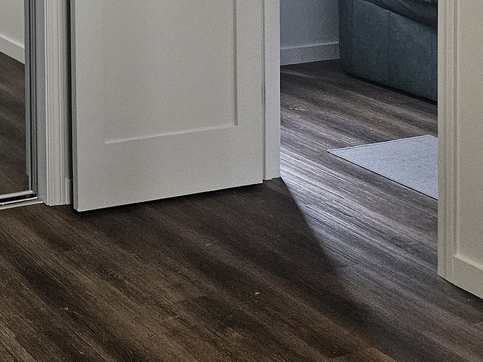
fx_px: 1032
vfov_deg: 18.1
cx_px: -149
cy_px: -152
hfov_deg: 23.3
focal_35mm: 74
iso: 400
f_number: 1.8
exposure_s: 1/170
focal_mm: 5.4
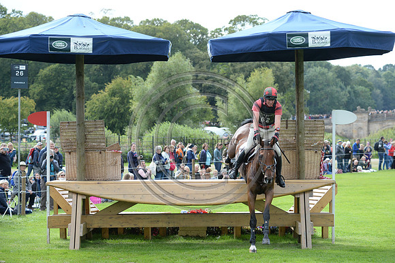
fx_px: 1480
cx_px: 198
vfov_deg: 10.1
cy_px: 132
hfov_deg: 15.2
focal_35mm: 135
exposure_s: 1/1000
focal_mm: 135
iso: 800
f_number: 5.6
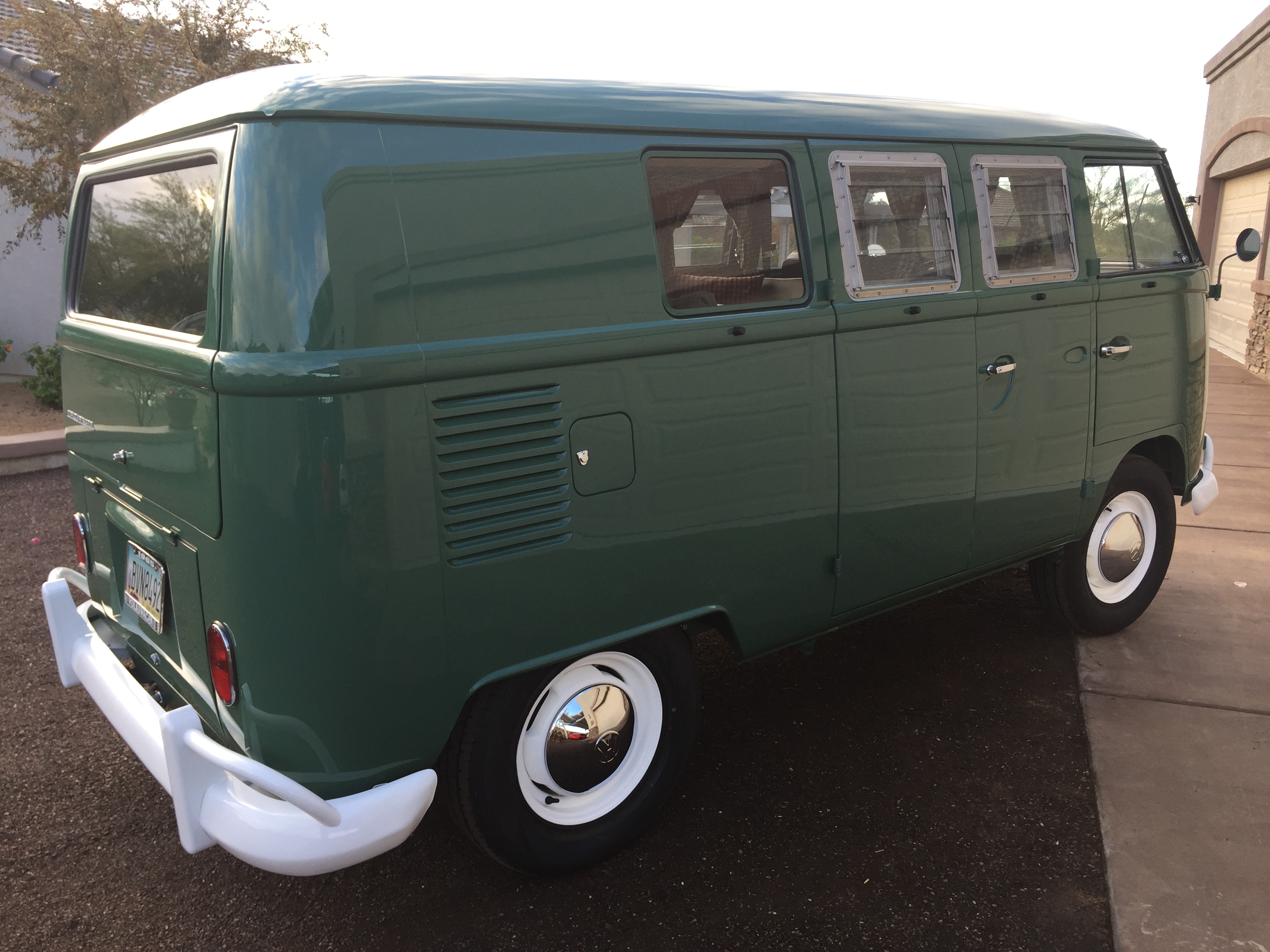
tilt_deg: -12.7
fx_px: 1064
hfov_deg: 61.7
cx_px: 635
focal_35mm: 29
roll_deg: -2.0
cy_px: 476
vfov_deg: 48.2
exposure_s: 1/159
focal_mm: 4.15
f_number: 2.2
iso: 32
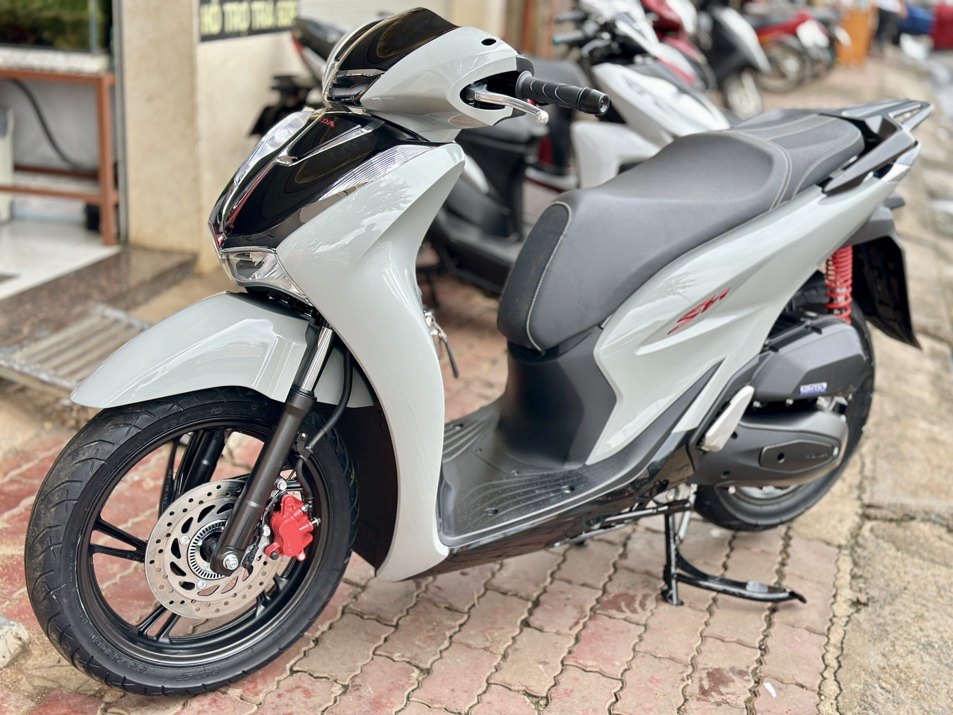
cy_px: 358
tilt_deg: -15.5
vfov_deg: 30.3
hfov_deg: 39.7
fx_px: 1321
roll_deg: -3.2
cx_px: 476
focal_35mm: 48
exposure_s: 1/351
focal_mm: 6.86
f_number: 1.78
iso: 80
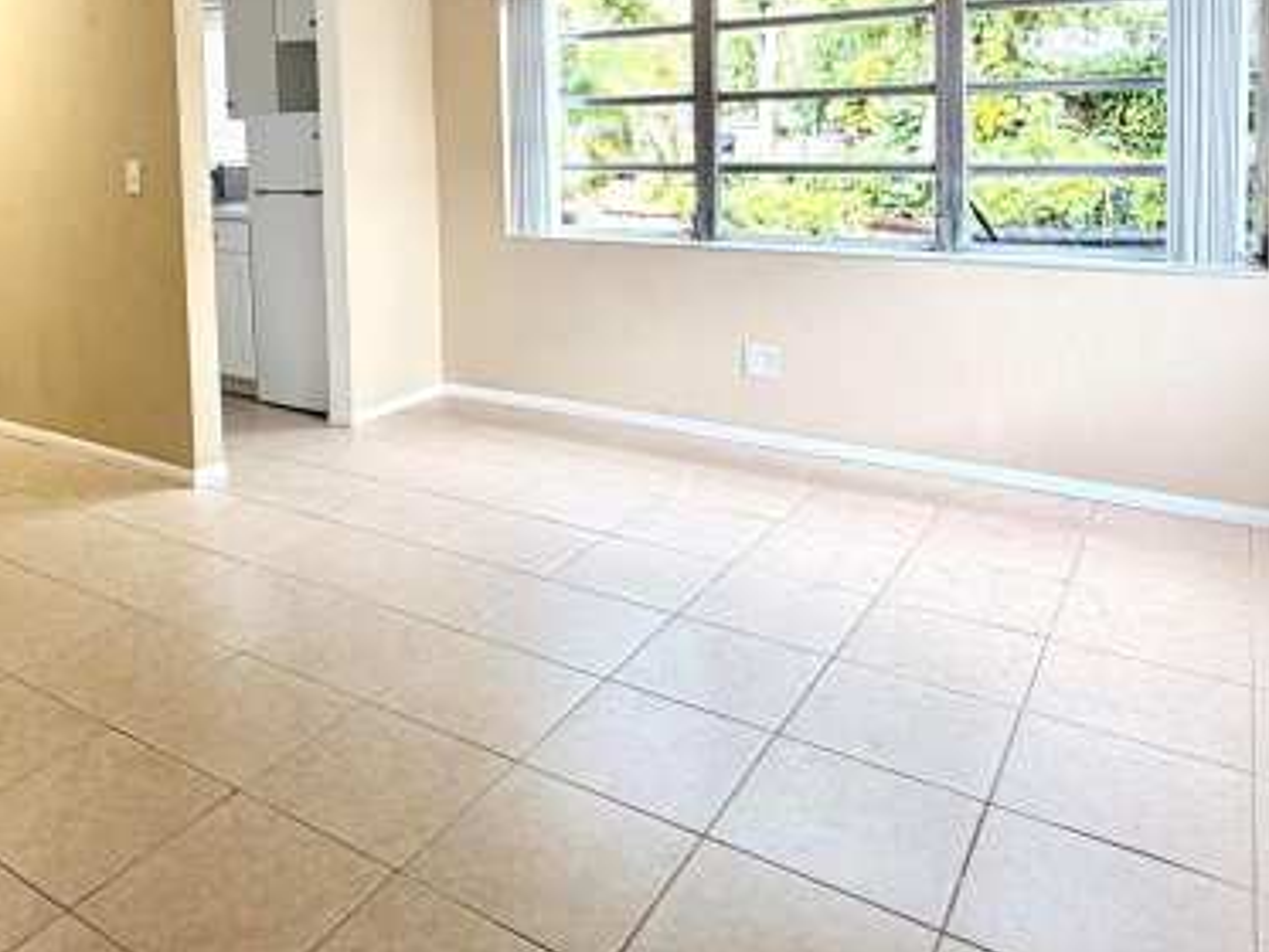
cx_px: 405
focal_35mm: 30
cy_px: 184
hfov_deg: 58.4
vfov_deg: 44.4
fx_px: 1100
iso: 125
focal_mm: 2.22
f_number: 2.2
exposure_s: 1/121
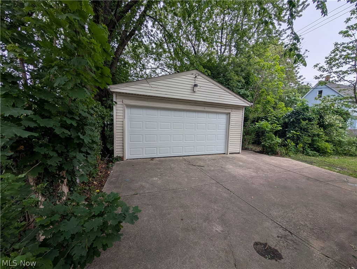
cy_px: 134
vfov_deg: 94.6
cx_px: 178
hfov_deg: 110.5
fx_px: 124
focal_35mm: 12
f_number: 1.7
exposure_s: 1/976
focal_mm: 2.02
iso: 50
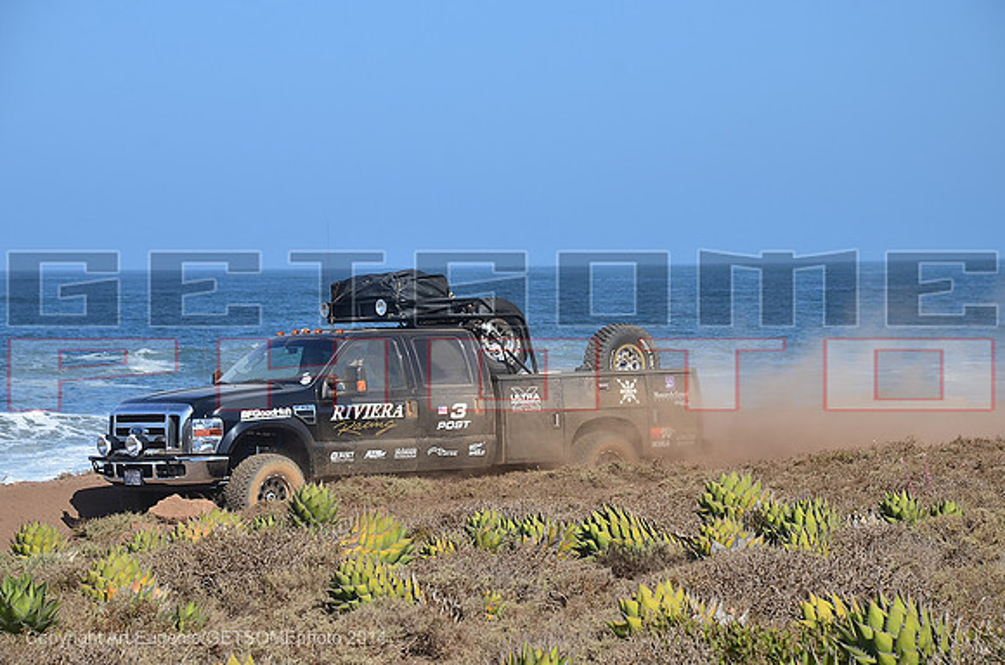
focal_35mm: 128
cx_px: 502
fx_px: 3552
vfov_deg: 10.7
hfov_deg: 16.1
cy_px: 332
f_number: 7.1
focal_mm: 85
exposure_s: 1/640
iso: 200
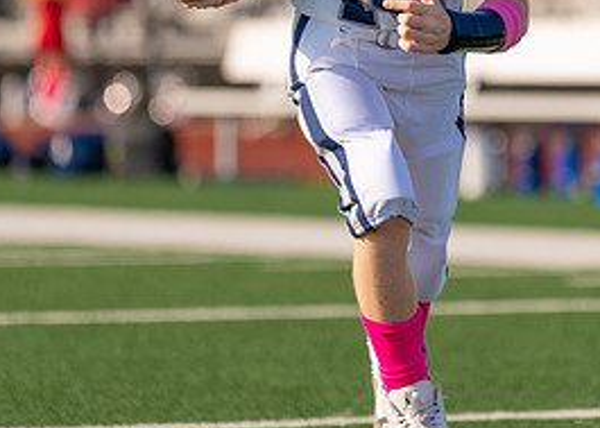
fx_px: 7102
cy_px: 0
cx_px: 479
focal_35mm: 417
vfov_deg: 3.4
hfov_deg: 4.8
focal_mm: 163
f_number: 2.8
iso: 100
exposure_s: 1/2000
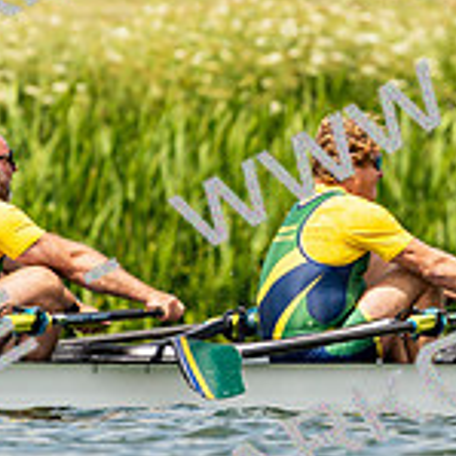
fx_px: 29360
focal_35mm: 1970
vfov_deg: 0.9
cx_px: 548
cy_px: 256
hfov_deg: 0.9
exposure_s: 1/2000
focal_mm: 594
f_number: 6.3
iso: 200
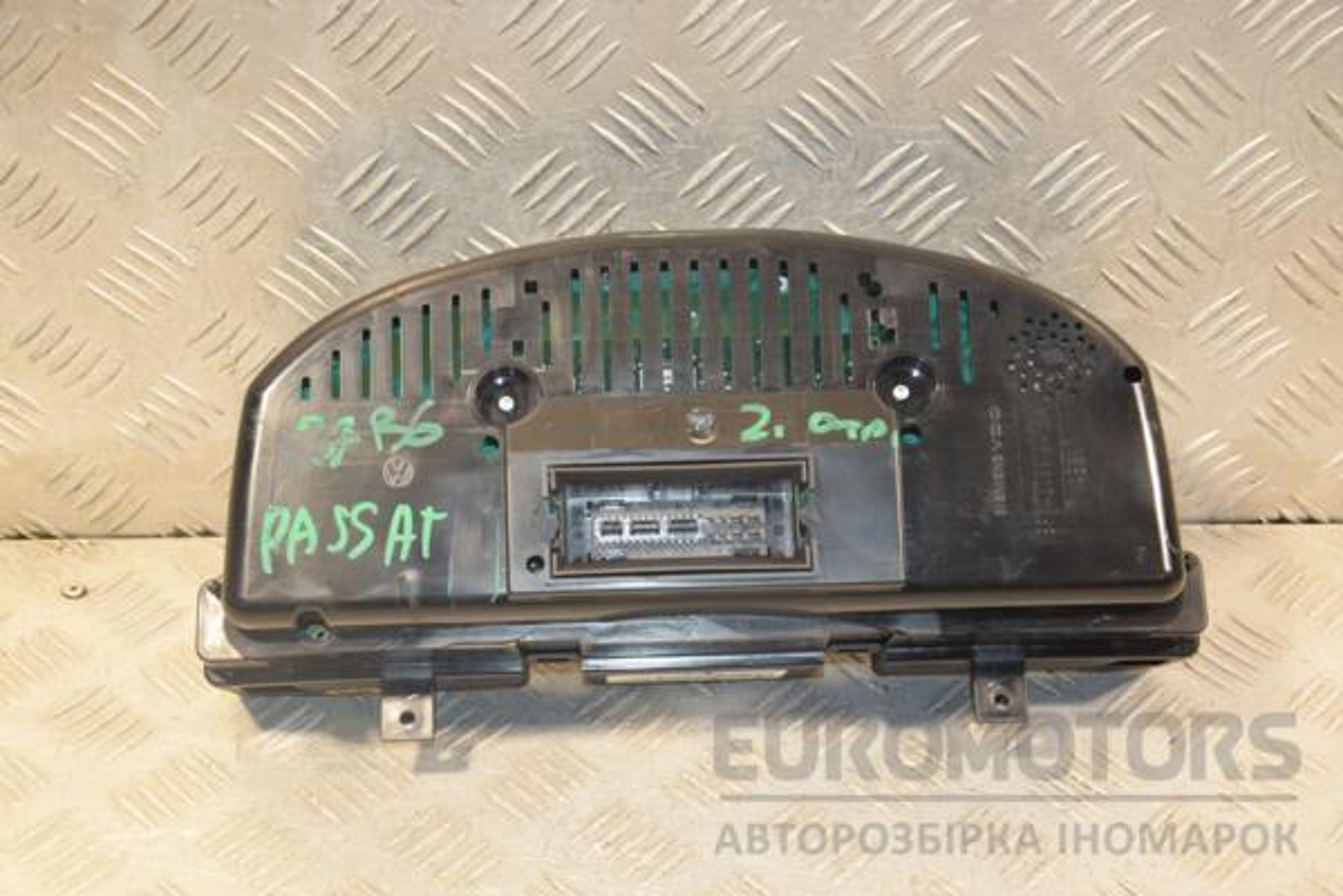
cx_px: 672
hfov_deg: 31.9
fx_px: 2350
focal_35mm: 63
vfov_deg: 21.6
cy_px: 448
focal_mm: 42
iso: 800
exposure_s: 1/160
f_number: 4.8
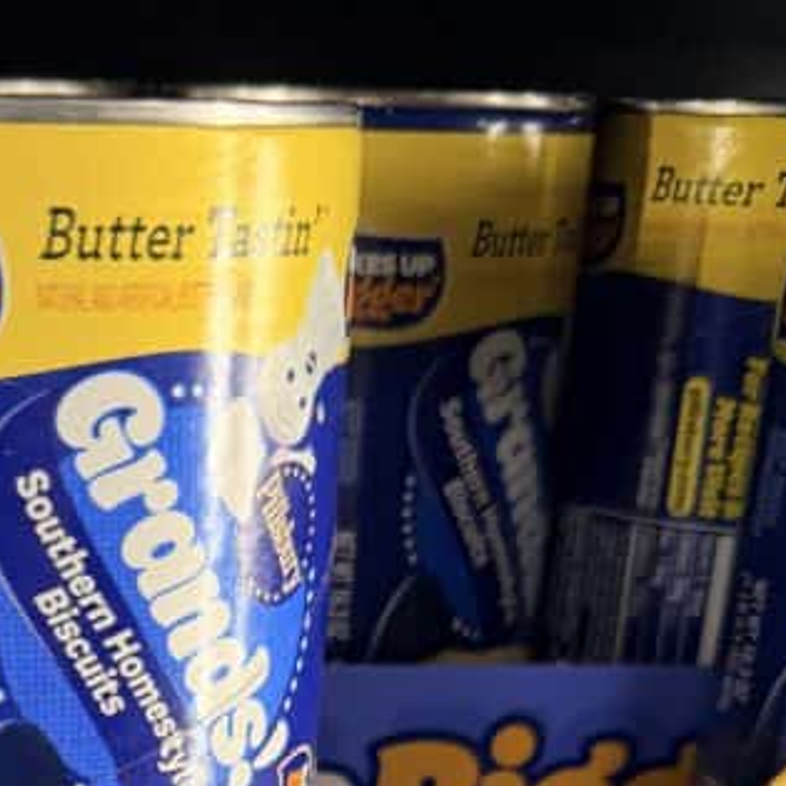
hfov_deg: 24.4
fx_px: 1773
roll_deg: -3.2
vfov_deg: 21.5
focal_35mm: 69
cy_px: 1135
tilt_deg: -27.7
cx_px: 97
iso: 125
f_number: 1.78
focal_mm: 6.76
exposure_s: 1/121
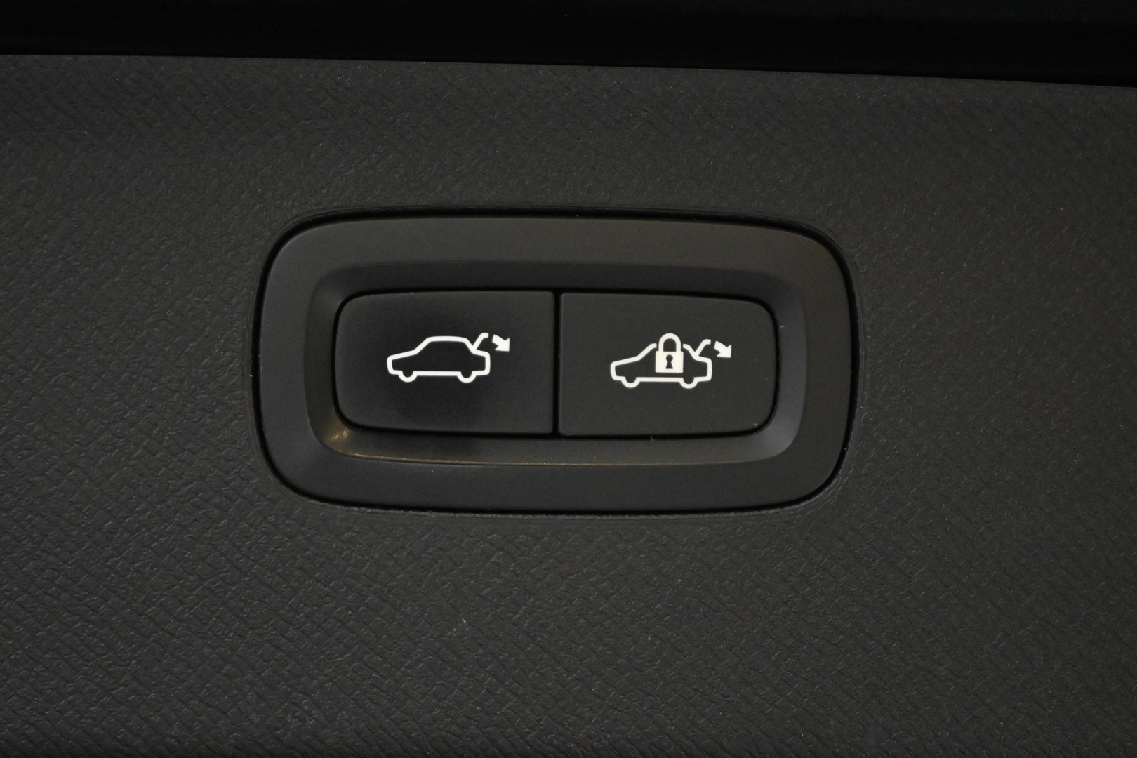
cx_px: 568
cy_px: 379
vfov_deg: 18.2
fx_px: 2369
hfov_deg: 27.0
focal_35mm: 75
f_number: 6.3
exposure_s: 1/80
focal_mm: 50
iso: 7200
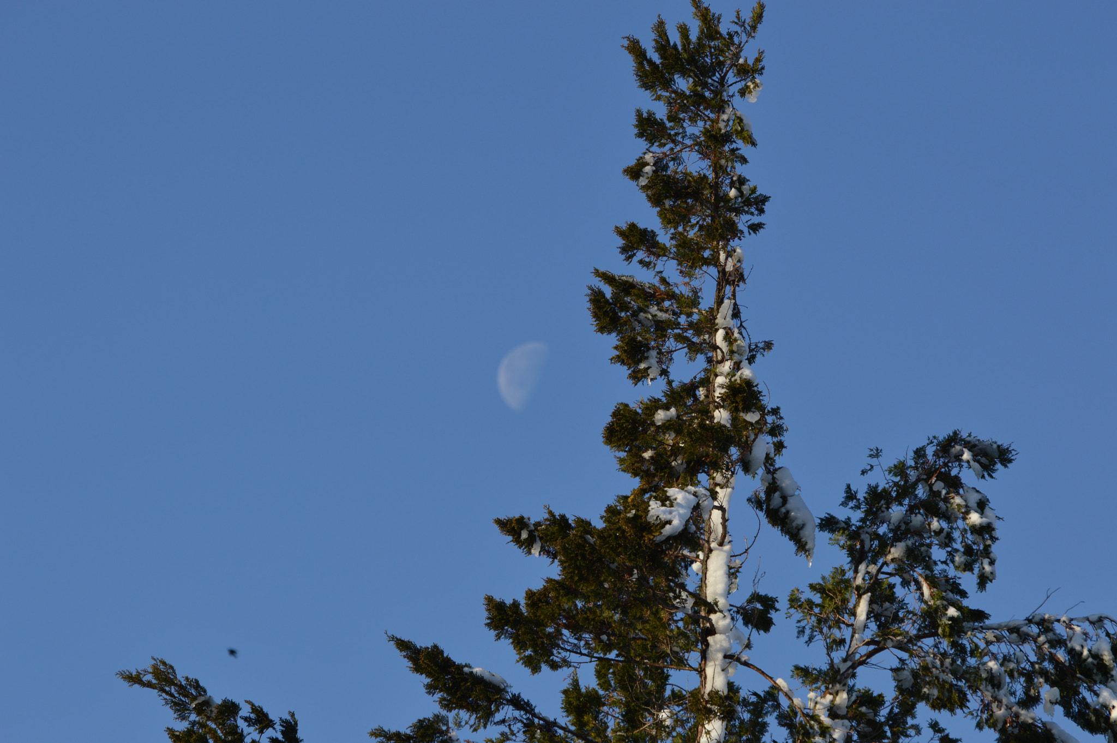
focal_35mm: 255
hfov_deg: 8.1
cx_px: 558
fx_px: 7906
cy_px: 372
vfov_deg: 5.4
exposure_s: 1/800
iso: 100
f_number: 6.3
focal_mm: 170
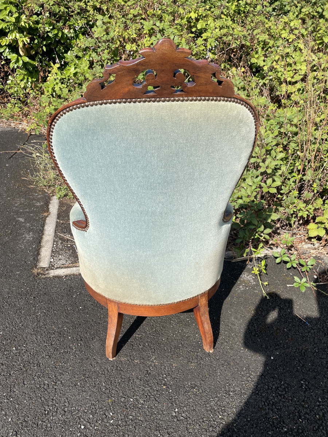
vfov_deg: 67.3
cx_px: 164
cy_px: 218
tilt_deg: -26.8
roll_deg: -6.3
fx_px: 328
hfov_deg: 53.1
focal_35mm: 26
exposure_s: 1/2053
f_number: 1.6
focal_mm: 4.2
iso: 32
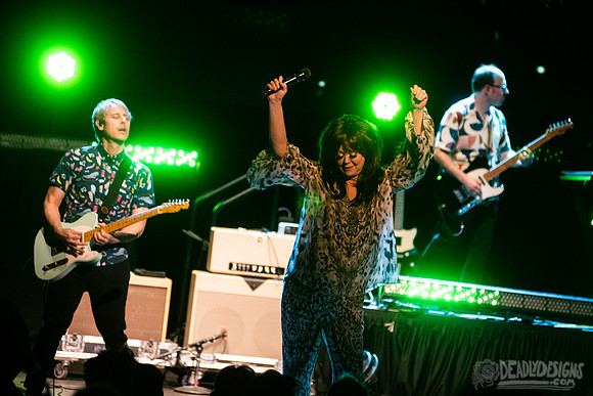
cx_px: 343
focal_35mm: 243
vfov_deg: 5.7
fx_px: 4000
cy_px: 156
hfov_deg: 8.5
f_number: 4
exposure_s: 1/400
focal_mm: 200
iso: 2000
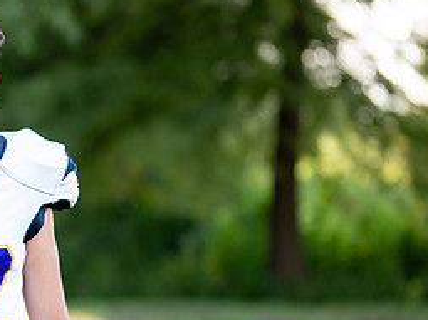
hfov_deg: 13.5
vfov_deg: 10.3
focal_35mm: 144
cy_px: 239
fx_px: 1780
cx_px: -20
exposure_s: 1/1000
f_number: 1.2
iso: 100
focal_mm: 50
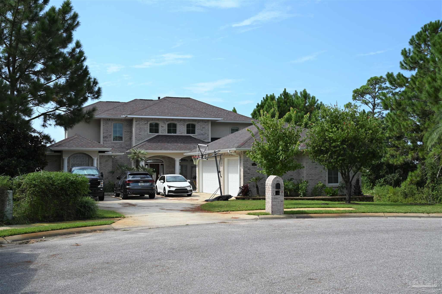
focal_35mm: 38
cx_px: 221
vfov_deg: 35.0
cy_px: 147
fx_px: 466
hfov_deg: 50.7
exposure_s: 1/320
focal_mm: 38
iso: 100
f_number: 7.1
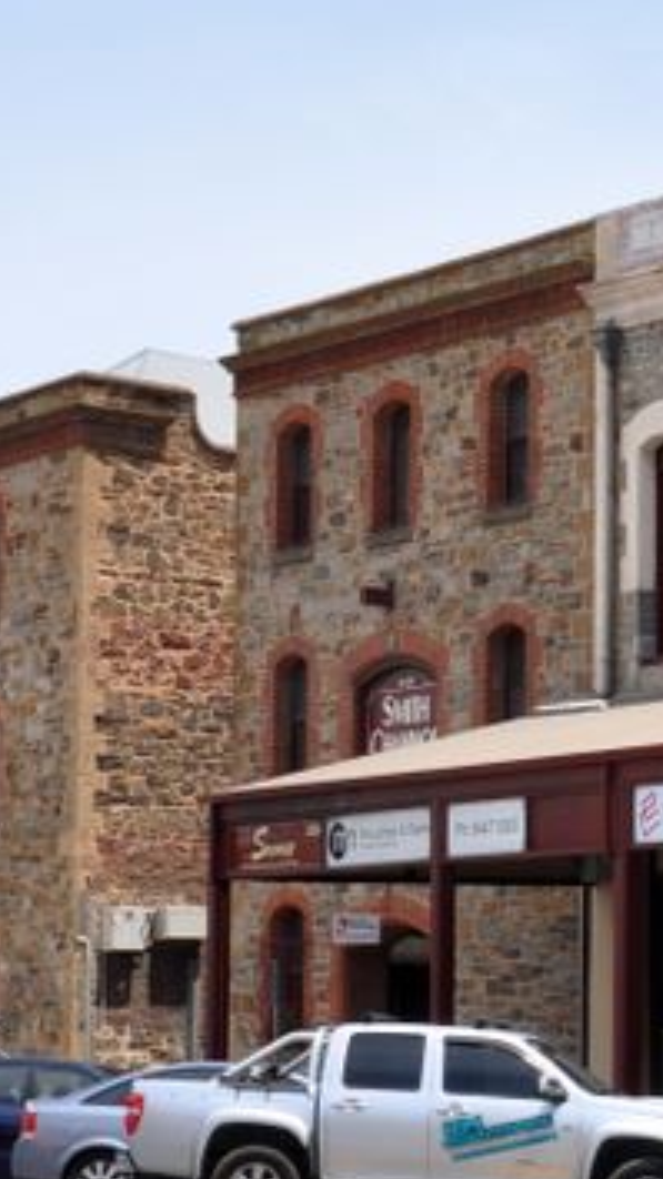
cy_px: 543
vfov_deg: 16.9
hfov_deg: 9.3
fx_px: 3971
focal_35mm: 127
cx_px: 996
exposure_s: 1/160
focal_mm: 28
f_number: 13
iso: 200
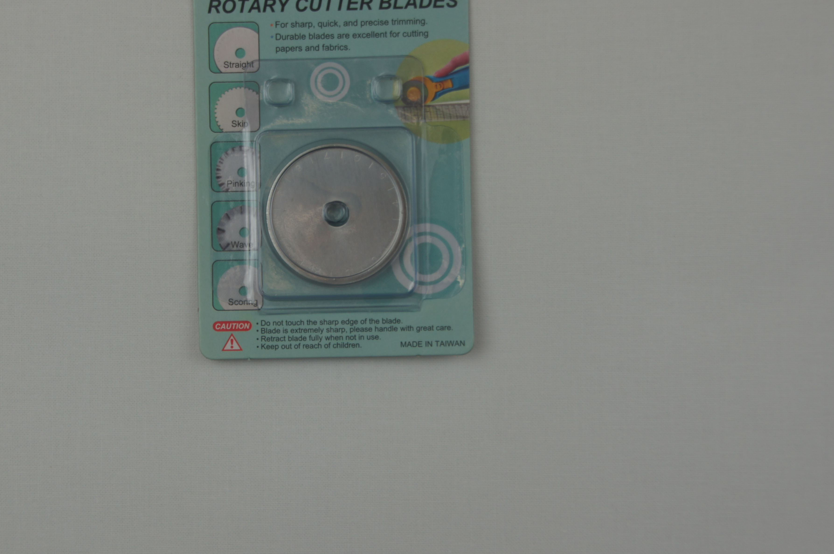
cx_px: 323
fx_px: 2145
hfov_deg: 22.0
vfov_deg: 14.7
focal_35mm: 93
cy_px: 224
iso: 100
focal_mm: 45
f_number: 5.6
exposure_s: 1/80
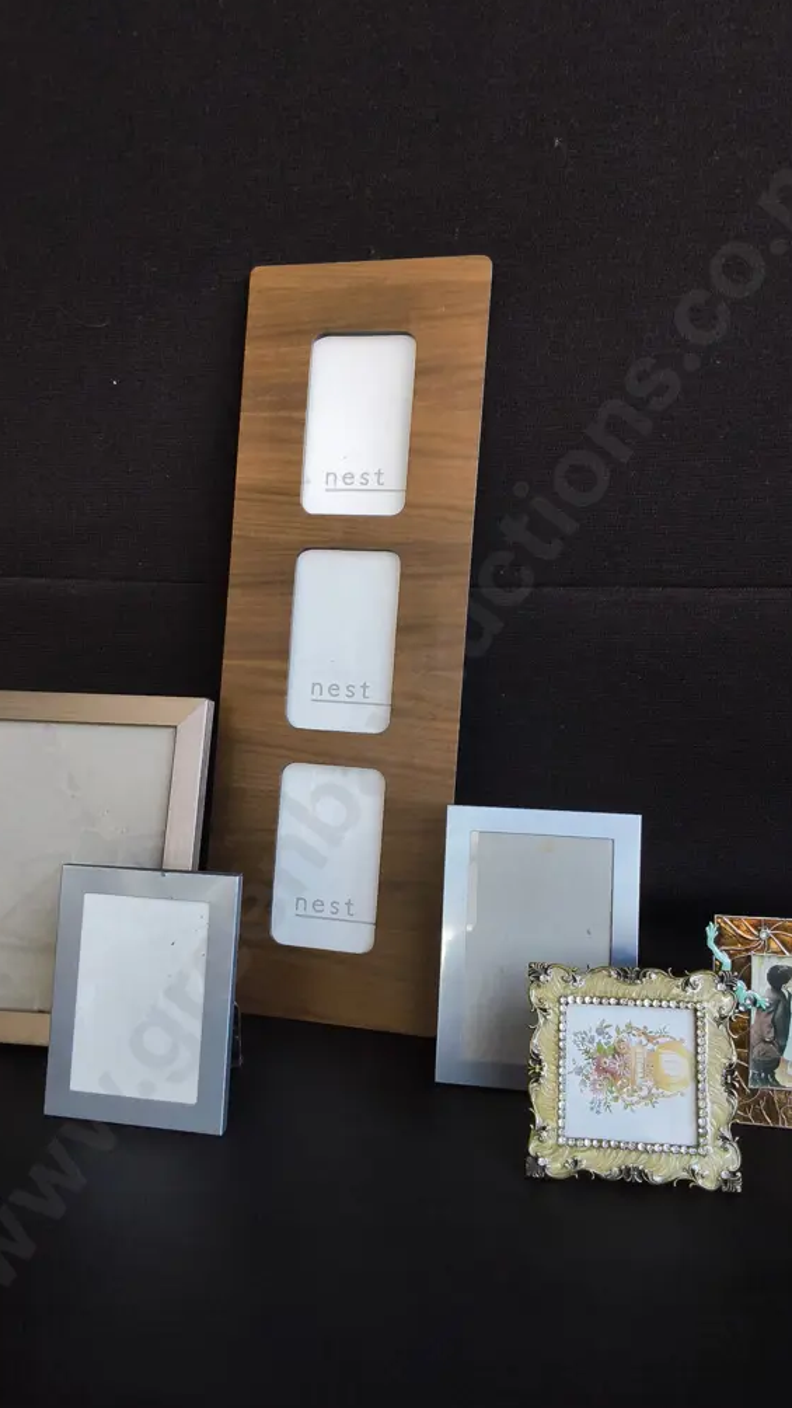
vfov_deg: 64.3
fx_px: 1120
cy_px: 710
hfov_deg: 39.0
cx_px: 407
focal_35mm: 30
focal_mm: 2.87
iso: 125
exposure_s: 1/120
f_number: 2
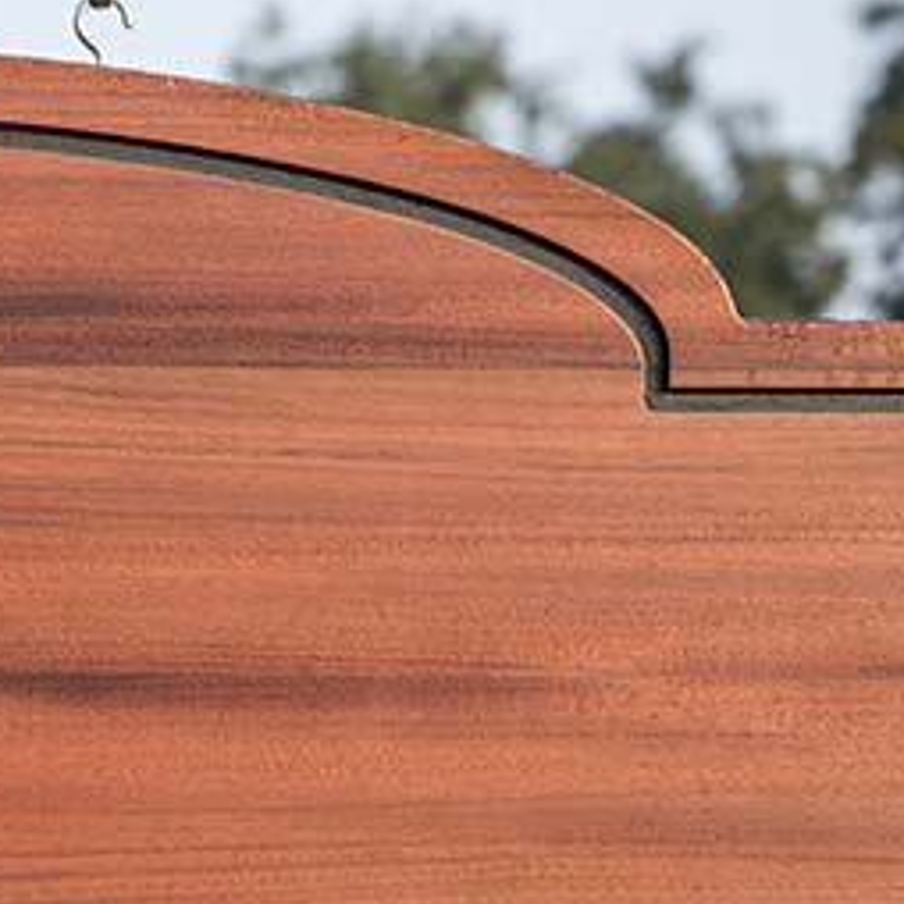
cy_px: 1053
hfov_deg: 8.1
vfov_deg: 8.2
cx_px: -338
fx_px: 6264
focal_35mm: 212
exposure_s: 1/250
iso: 100
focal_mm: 66
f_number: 5.6
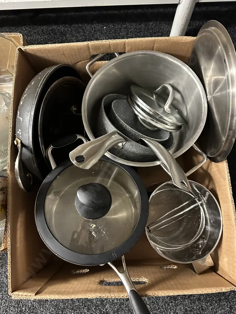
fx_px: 218
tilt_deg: -78.5
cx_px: 118
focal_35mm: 24
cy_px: 157
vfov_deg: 71.6
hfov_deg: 56.8
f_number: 1.78
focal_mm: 6.86
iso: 800
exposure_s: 1/33
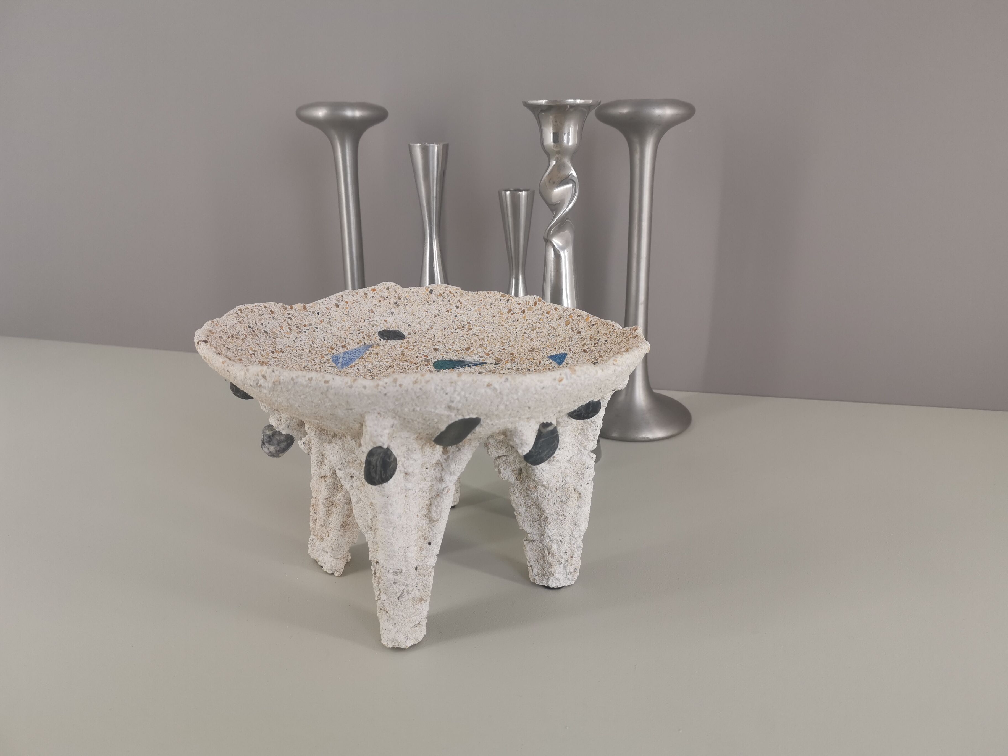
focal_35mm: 27
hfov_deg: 65.3
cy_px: 378
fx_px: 786
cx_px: 504
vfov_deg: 51.4
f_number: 1.8
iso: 64
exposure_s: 1/100
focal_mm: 5.58
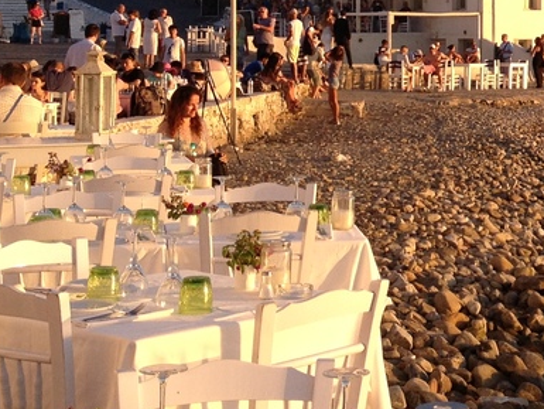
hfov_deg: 17.2
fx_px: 1713
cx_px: 670
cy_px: 18
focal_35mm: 109
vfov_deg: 13.4
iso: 50
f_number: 2.4
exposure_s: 1/541
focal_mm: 4.28
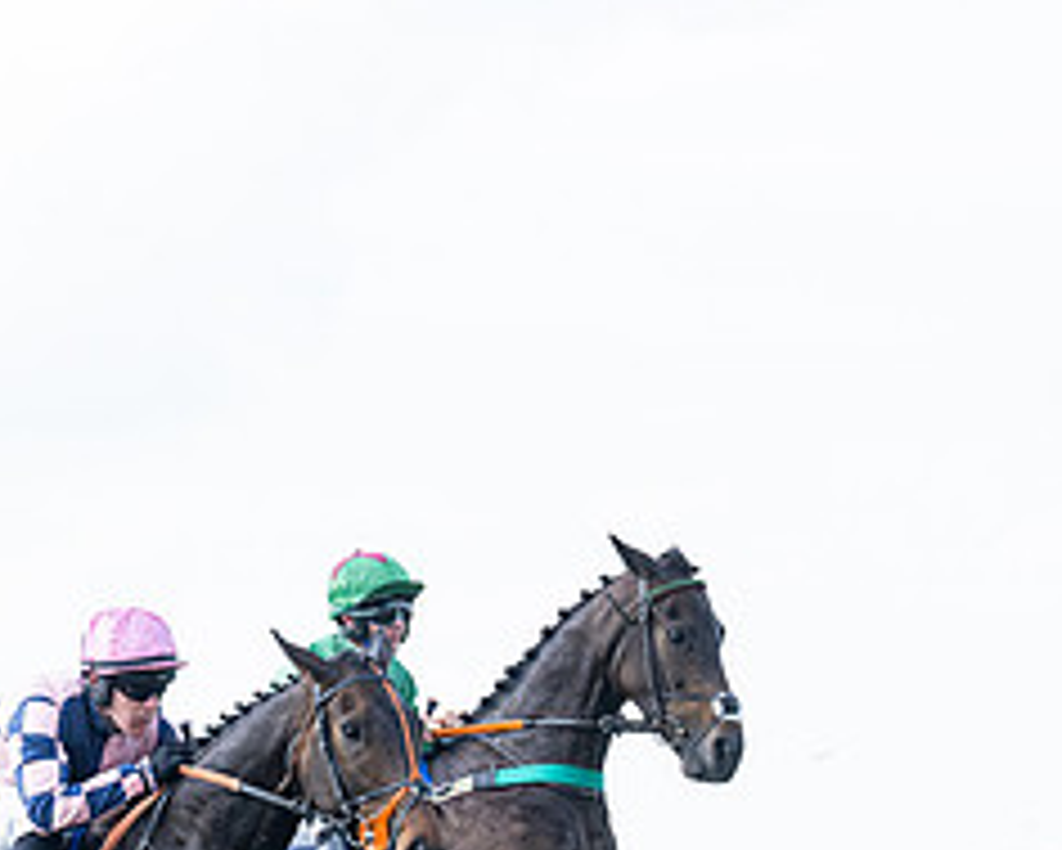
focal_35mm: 188
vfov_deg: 8.2
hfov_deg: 10.2
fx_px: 5911
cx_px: -70
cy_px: 805
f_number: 4
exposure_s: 1/4000
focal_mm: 70
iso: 1000
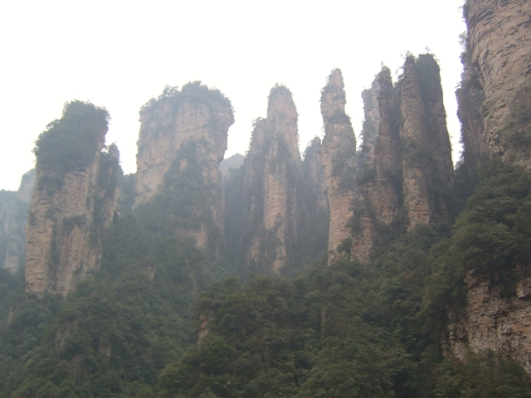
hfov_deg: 58.4
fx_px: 476
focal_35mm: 31
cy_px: 199
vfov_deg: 45.4
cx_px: 266
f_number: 4
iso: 50
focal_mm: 8.13
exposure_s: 1/65
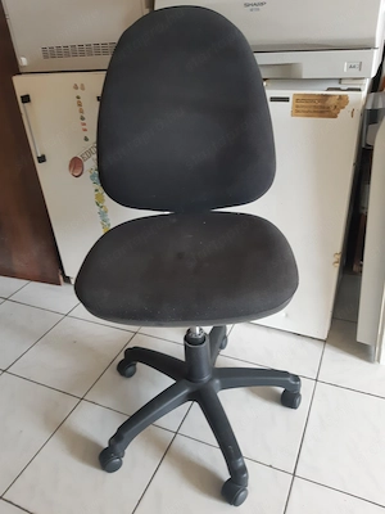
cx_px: 192
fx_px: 386
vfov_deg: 67.3
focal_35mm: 26
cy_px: 257
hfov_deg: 53.1
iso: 200
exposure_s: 1/33
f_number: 1.7
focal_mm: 3.93
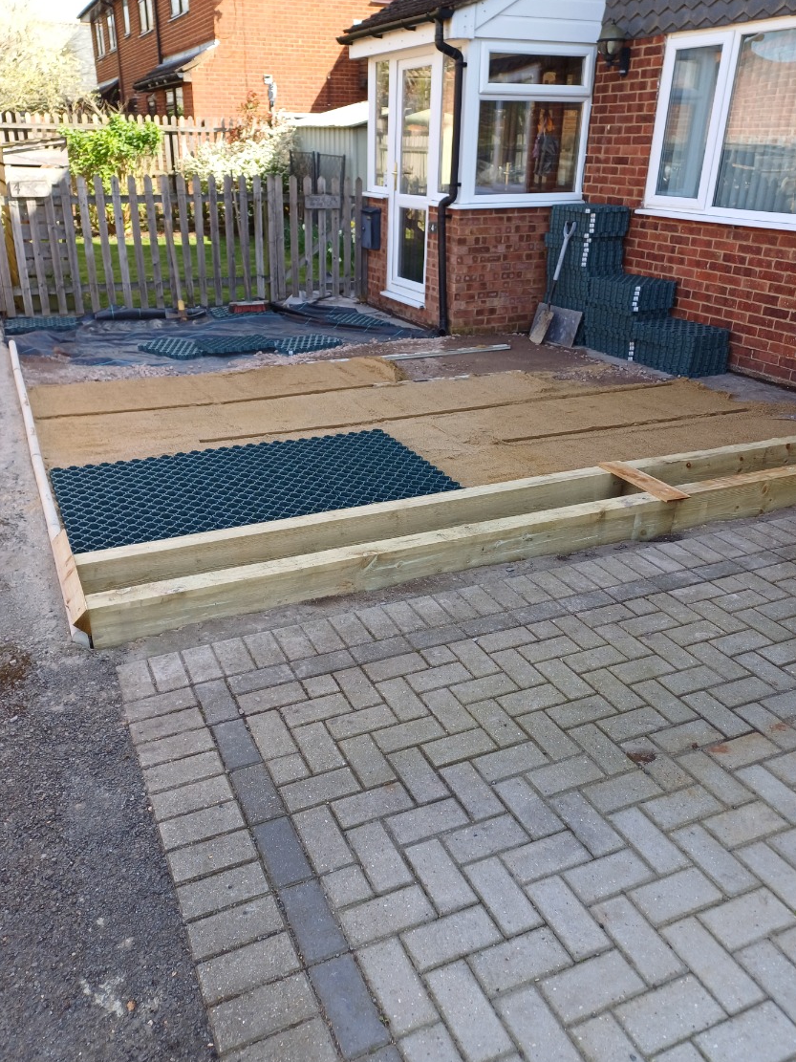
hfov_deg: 51.3
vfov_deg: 65.3
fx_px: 828
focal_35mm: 27
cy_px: 514
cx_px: 368
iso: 50
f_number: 1.8
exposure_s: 1/267
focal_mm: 4.65
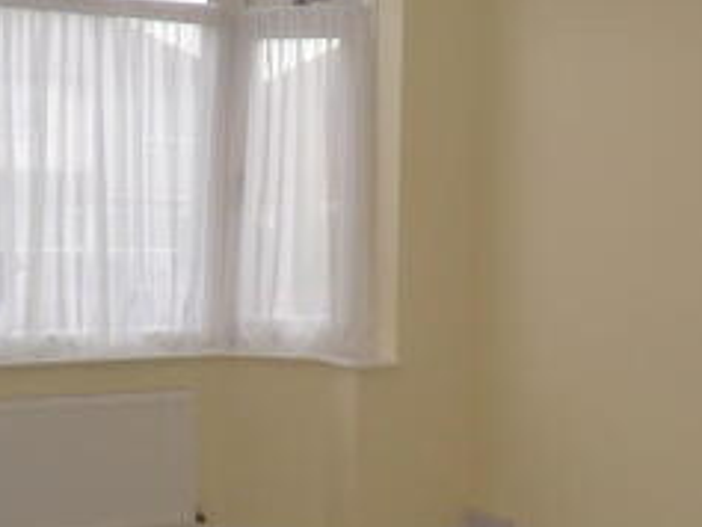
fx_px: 1197
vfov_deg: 24.8
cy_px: 283
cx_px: 354
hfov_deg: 32.7
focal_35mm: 59
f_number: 3.2
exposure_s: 1/100
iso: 64
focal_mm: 4.3
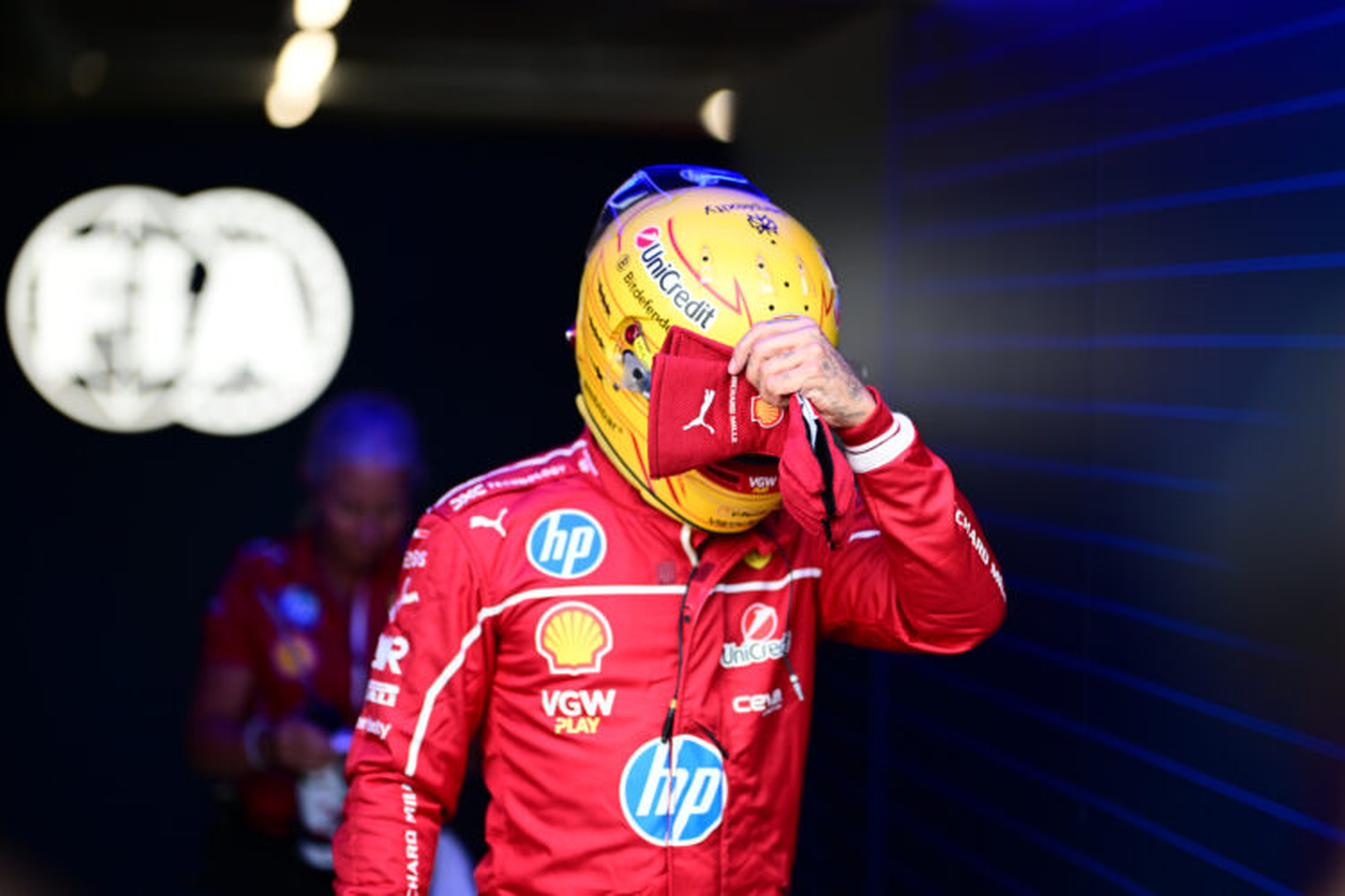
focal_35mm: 85
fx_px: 3175
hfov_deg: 23.9
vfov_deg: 16.1
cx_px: 672
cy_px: 448
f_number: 1.2
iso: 200
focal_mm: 85
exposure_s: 1/800
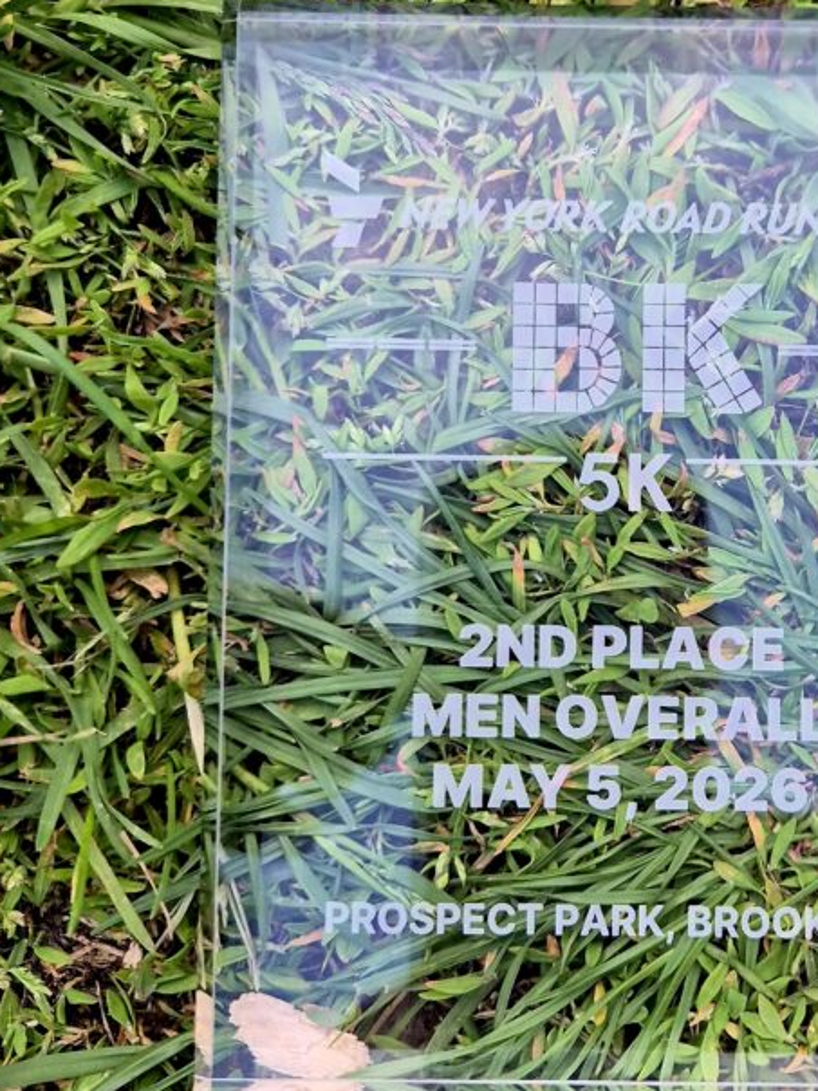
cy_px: 459
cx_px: 610
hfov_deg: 36.0
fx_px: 1229
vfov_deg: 47.7
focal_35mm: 39
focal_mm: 5.4
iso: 100
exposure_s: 1/182
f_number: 1.8
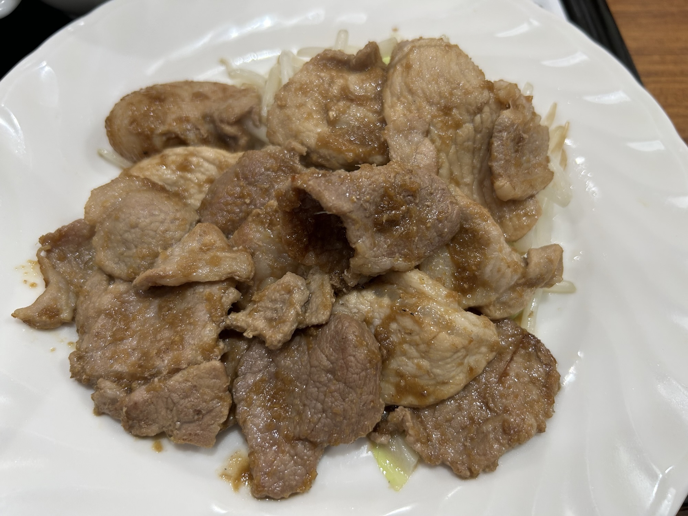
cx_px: 344
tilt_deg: -62.0
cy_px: 258
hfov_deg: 67.3
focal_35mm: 26
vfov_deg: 53.1
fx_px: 517
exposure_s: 1/50
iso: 80
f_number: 1.5
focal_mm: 5.7
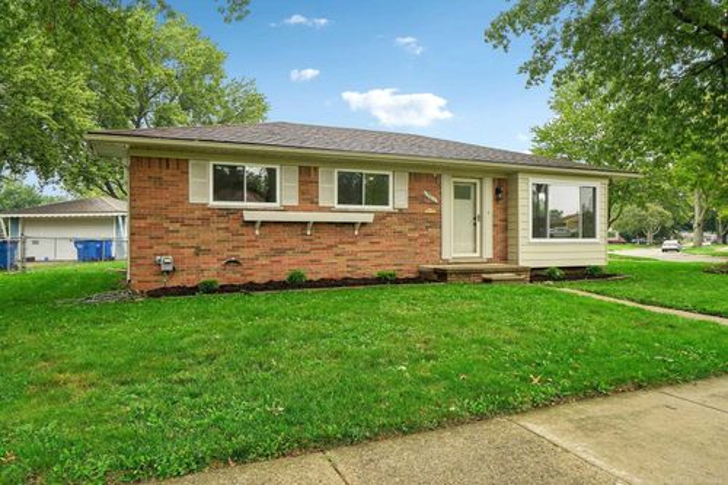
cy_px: 242
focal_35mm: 26
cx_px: 364
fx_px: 531
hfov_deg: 68.9
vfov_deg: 49.1
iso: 125
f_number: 8
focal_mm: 17.5
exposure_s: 1/30
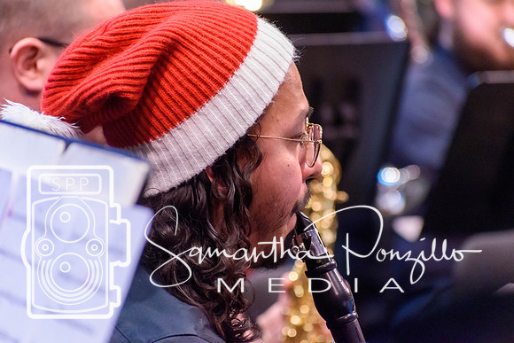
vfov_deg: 4.4
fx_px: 4498
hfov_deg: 6.5
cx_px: 257
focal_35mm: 315
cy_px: 172
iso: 5000
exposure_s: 1/500
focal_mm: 210
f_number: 5.6
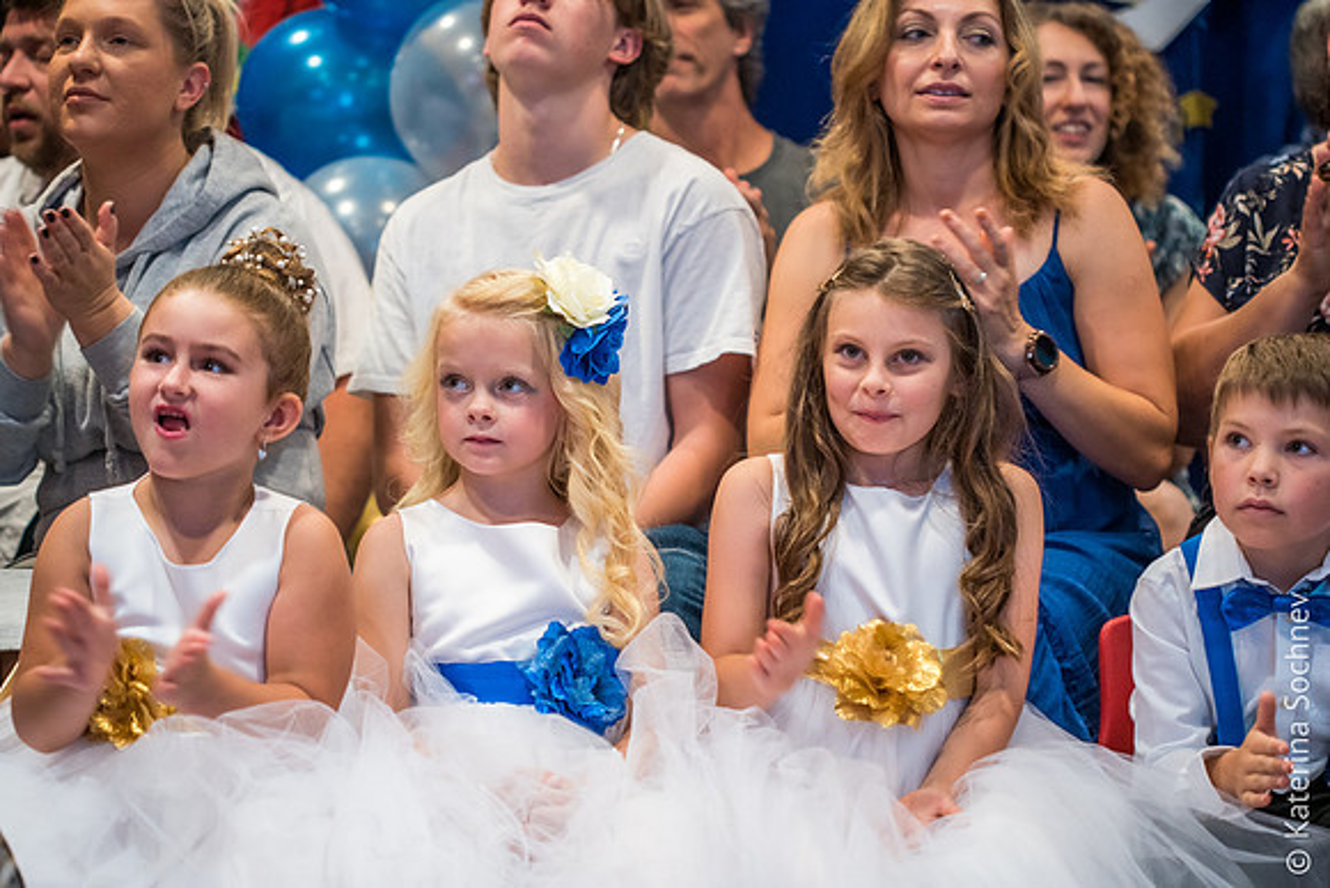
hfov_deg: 20.4
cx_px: 665
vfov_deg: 13.7
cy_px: 444
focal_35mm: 100
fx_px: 3695
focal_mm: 100
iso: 1600
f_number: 2.8
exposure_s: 1/125
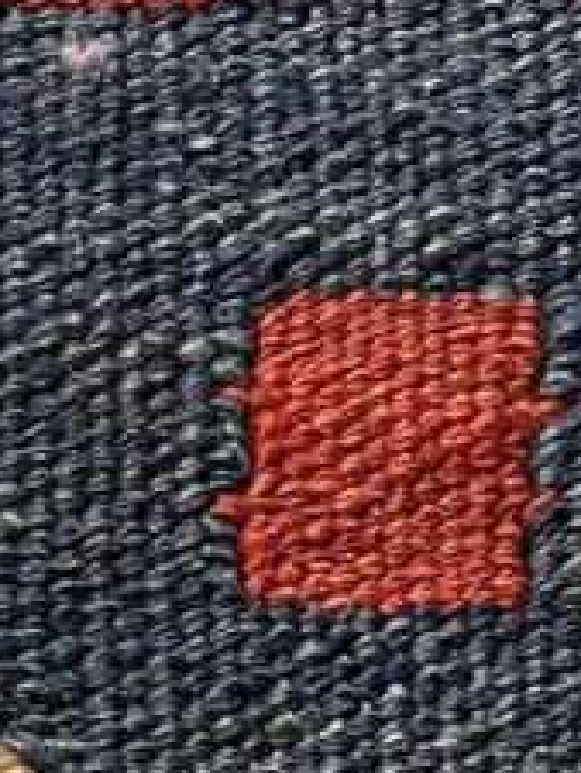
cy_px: 2267
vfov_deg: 9.6
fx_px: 3622
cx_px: -543
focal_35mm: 162
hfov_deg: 8.7
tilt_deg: -82.4
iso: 32
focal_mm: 5.7
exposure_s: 1/137
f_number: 1.5
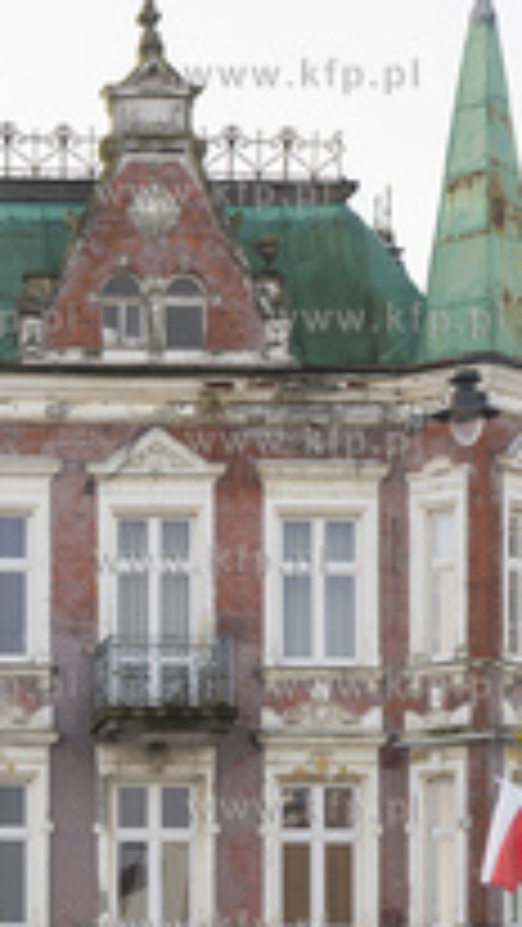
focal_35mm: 173
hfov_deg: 7.0
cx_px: 245
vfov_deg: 12.4
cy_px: 680
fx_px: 4254
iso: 400
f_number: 4
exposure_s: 1/500
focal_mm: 85
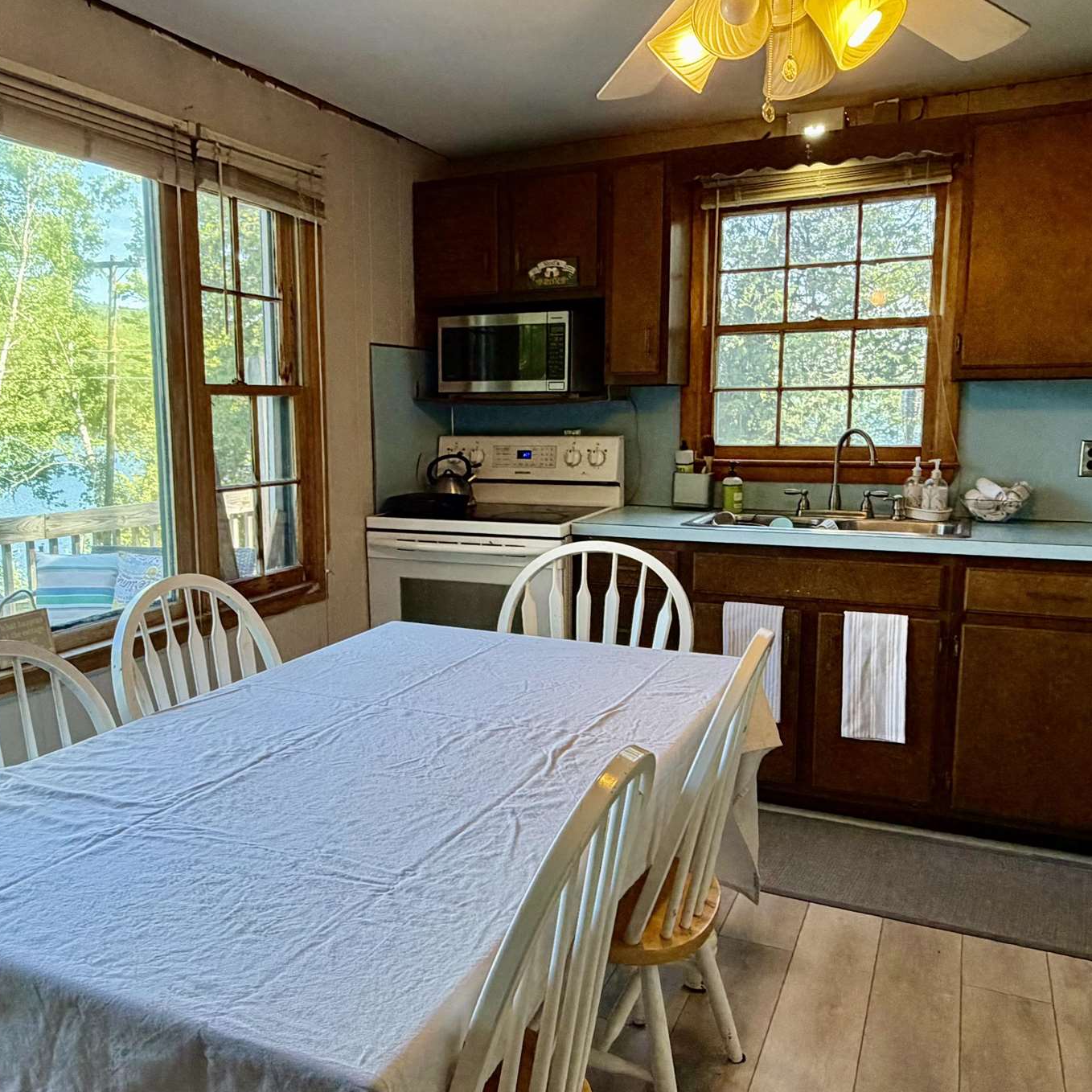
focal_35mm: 28
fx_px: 999
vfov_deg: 57.3
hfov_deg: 57.1
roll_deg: +0.5
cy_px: 564
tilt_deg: -8.0
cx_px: 477
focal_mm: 2.22
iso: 160
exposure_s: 1/120
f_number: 2.2
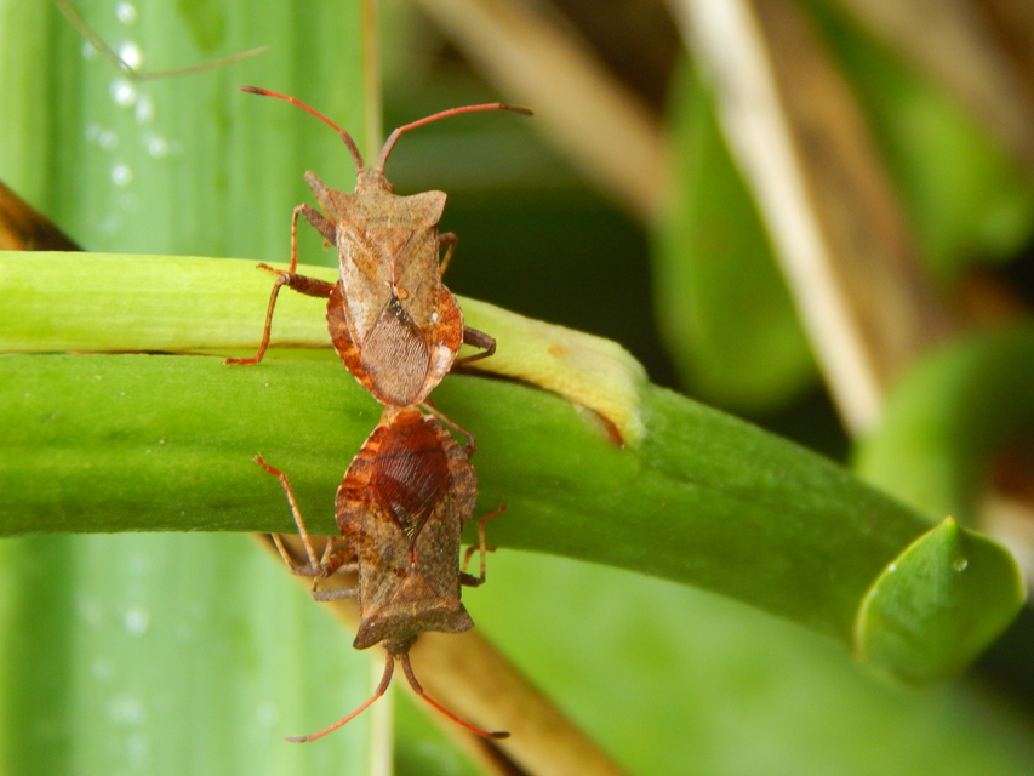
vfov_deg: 8.2
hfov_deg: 10.9
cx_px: 517
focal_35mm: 182
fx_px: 5437
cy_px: 388
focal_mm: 32.8
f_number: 5.3
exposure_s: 1/30
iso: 320
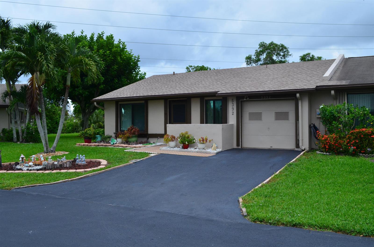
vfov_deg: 39.8
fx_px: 342
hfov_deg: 57.3
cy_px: 124
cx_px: 187
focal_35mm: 33
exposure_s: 1/200
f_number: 10
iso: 400
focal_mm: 22
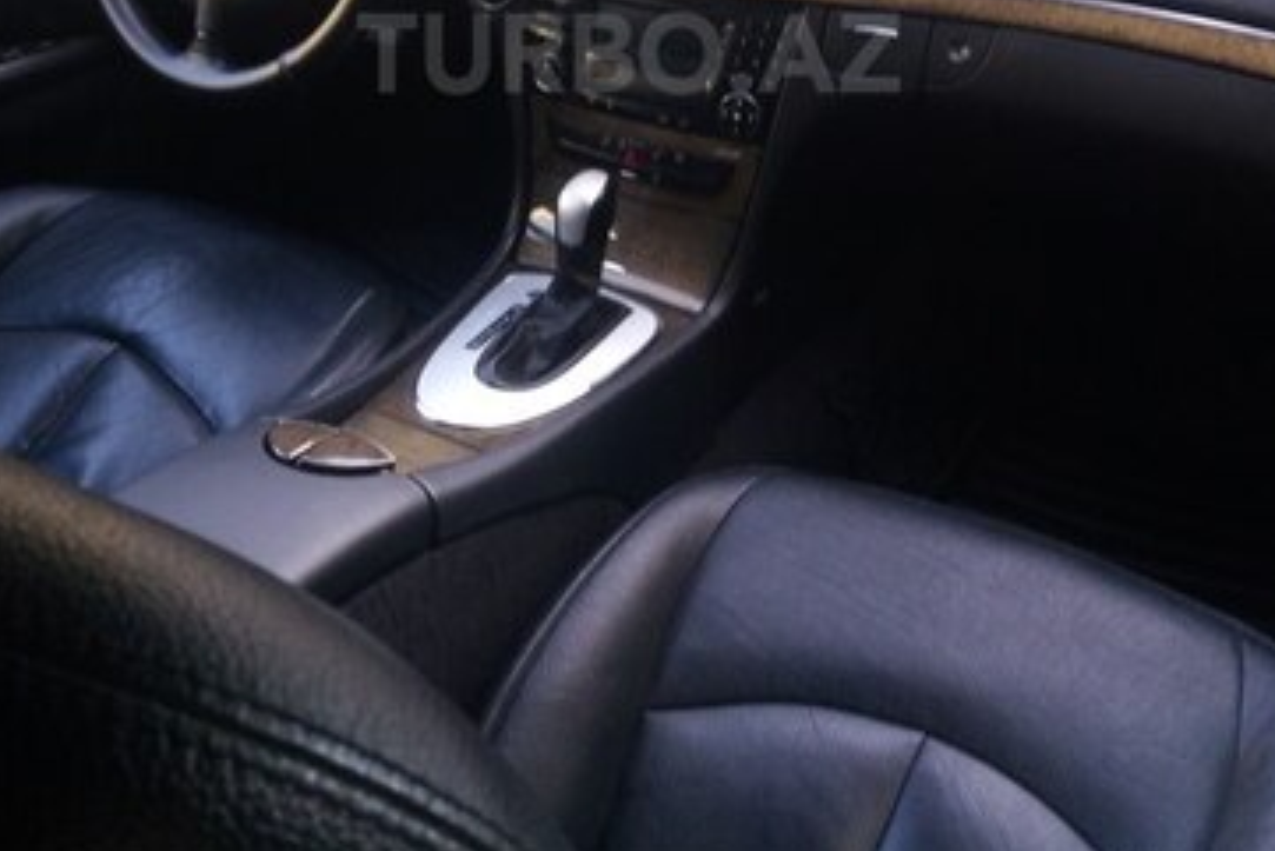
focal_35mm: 40
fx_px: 1417
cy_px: 53
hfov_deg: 48.4
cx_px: 629
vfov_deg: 31.5
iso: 100
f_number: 1.9
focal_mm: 3.7
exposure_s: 1/33
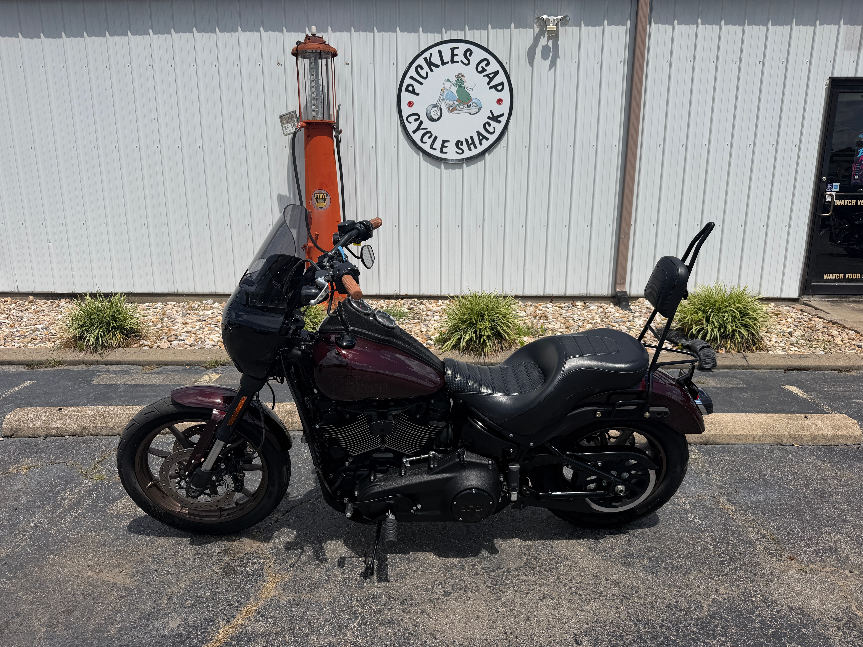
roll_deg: +0.1
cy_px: 324
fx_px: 598
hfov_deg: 71.6
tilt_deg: -12.9
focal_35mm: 24
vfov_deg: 56.8
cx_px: 432
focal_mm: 6.76
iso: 80
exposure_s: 1/9091
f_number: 1.78
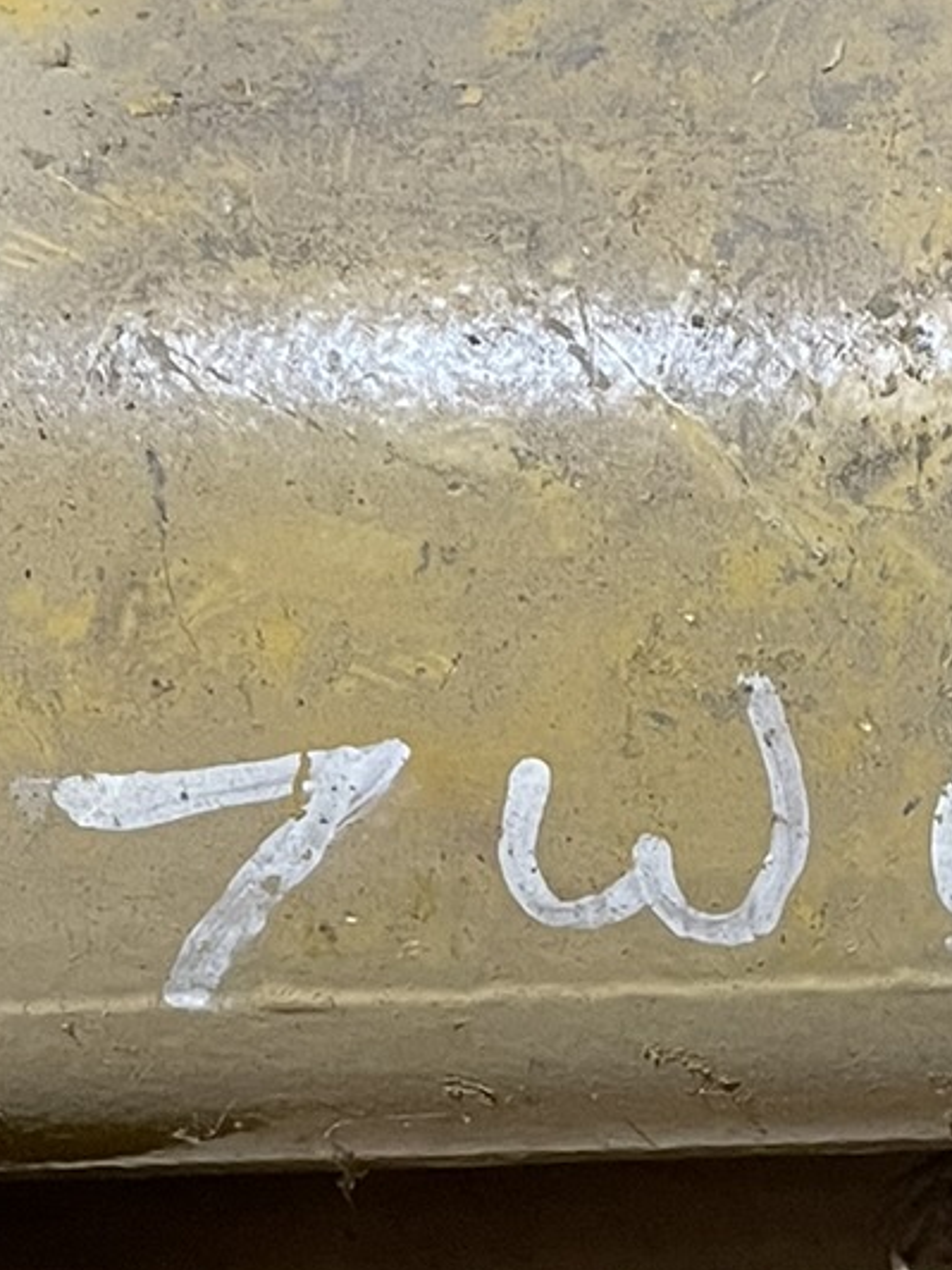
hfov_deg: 14.5
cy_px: 1380
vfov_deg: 18.9
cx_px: 1038
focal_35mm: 100
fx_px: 3667
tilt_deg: -77.0
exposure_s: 1/60
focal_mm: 4.2
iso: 400
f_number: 1.6
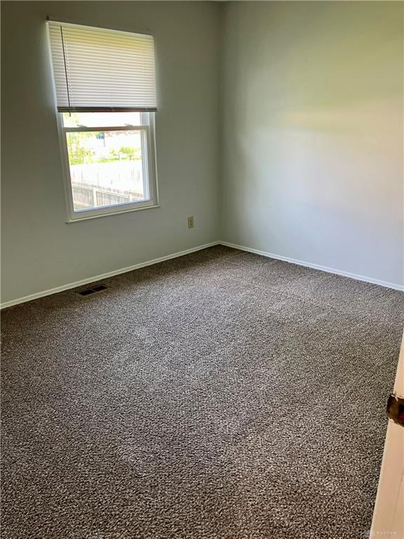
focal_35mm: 28
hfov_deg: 49.7
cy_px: 270
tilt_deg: -19.0
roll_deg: -0.1
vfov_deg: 63.4
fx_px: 436
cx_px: 202
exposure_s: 1/60
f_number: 1.8
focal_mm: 3.99
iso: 100
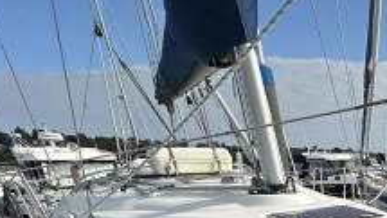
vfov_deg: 23.5
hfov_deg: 37.9
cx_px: 470
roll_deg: +1.0
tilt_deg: -23.7
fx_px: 400
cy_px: 338
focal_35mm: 39
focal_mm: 2.22
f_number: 2.2
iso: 40
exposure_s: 1/3125
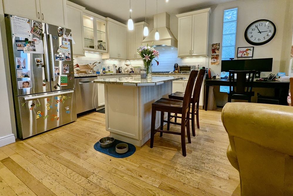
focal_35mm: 17
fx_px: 138
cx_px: 145
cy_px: 84
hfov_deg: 93.3
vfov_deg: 70.1
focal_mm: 2.35
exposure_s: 1/106
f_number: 2.2
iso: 206
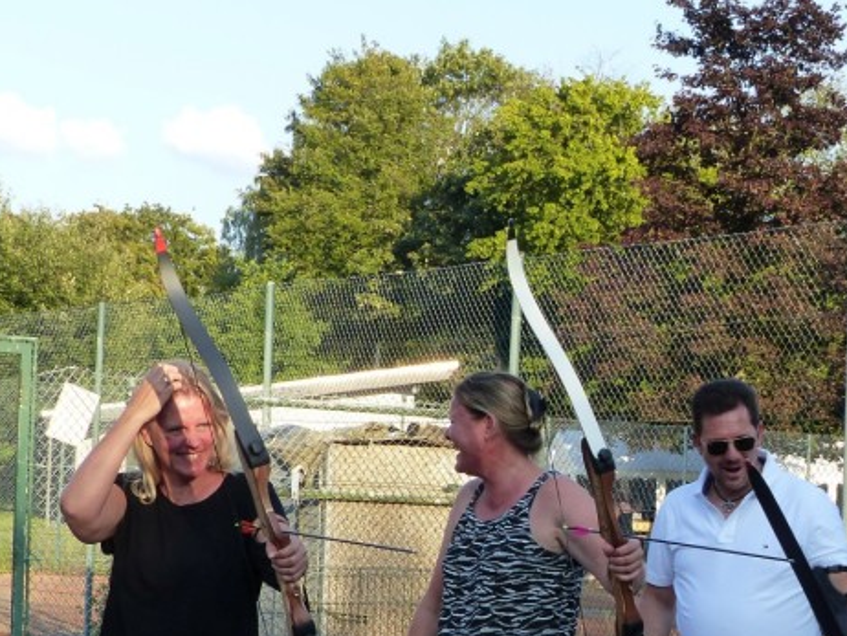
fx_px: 2203
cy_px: 506
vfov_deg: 16.3
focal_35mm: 90
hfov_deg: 21.7
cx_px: 524
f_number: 4
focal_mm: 9.4
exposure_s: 1/250
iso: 160
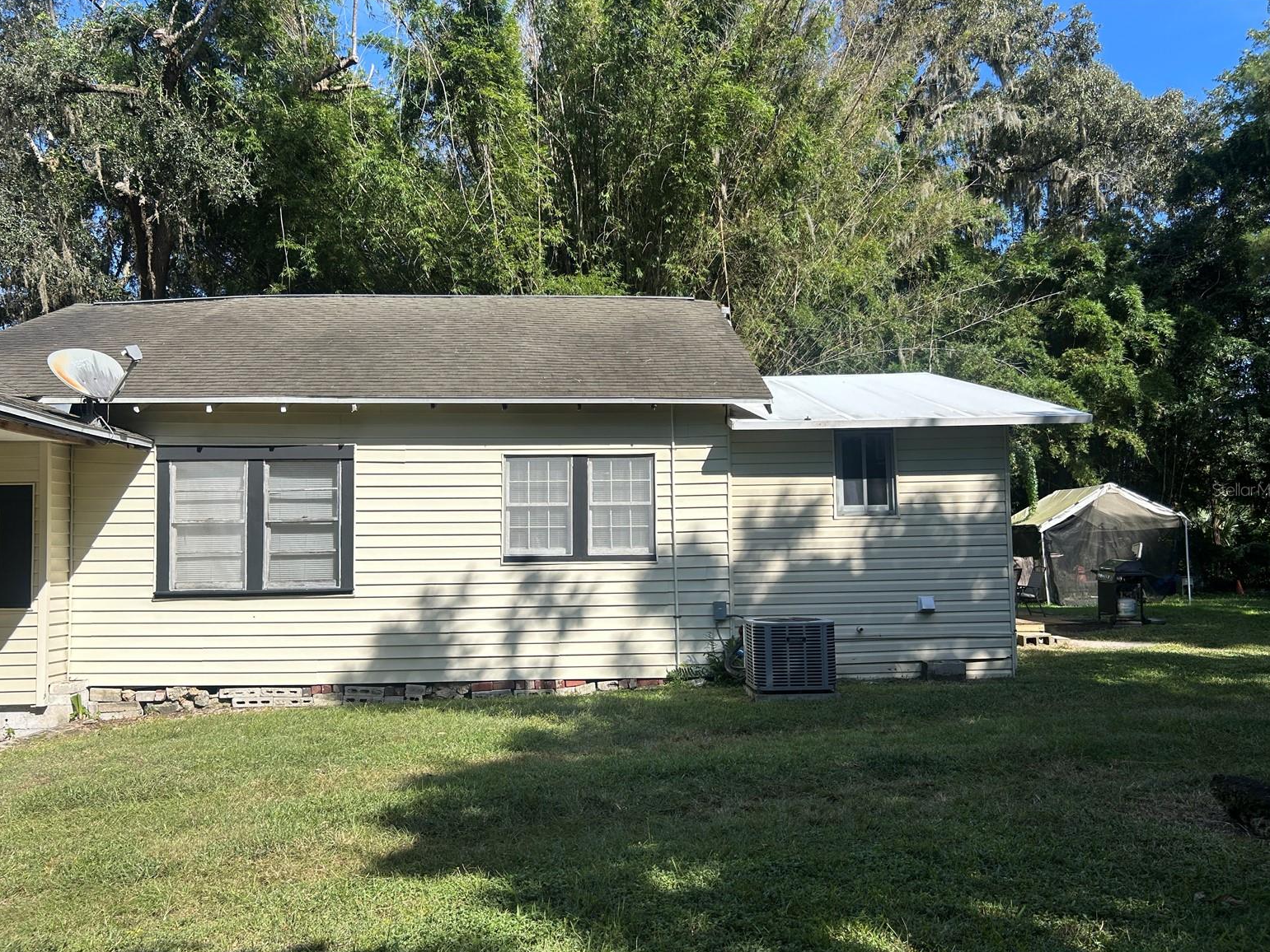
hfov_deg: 65.3
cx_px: 630
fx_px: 991
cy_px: 489
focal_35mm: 27
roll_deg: +1.6
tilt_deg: +3.4
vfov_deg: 51.4
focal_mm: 5.7
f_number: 1.5
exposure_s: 1/3257
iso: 50
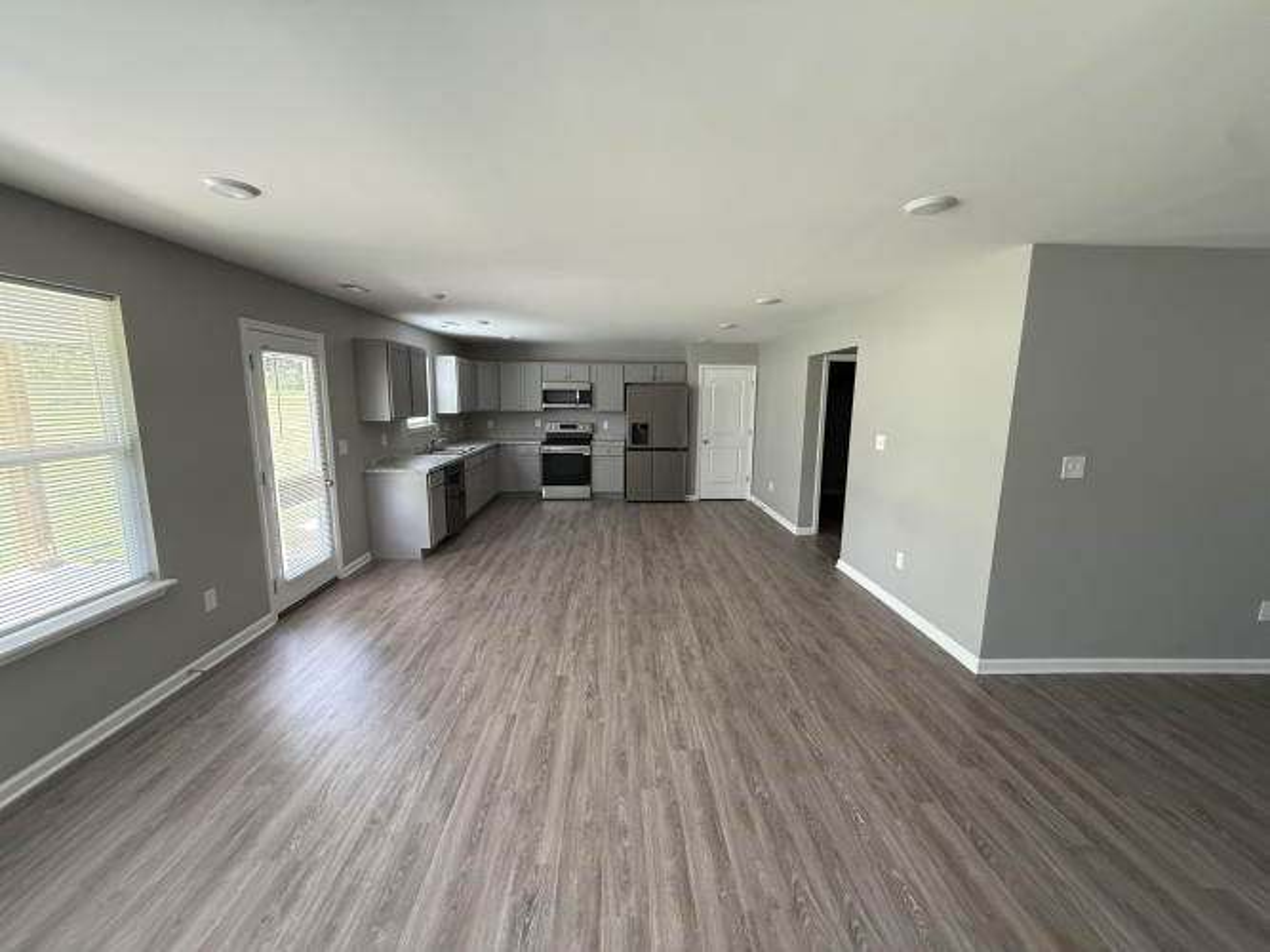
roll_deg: +0.1
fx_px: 514
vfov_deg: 85.7
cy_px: 476
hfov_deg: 102.1
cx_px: 635
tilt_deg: -6.7
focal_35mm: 14
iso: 400
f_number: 2.2
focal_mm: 2.22
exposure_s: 1/85
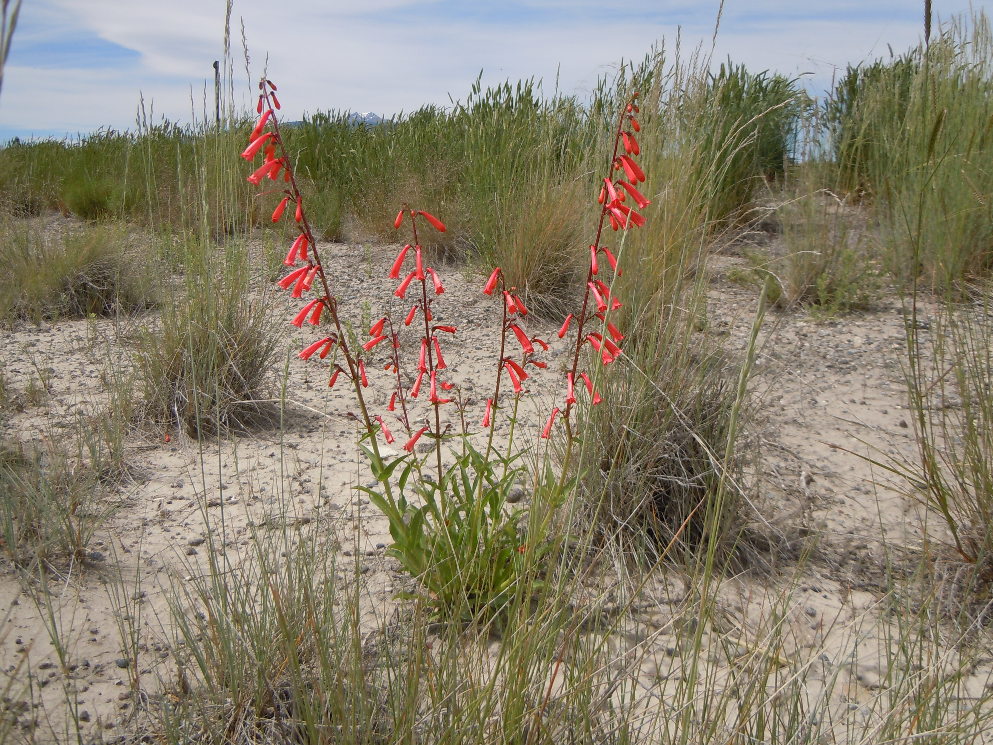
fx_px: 861
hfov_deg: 60.0
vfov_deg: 46.8
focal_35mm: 30
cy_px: 372
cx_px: 496
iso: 100
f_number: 7
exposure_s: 1/400
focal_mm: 5.4
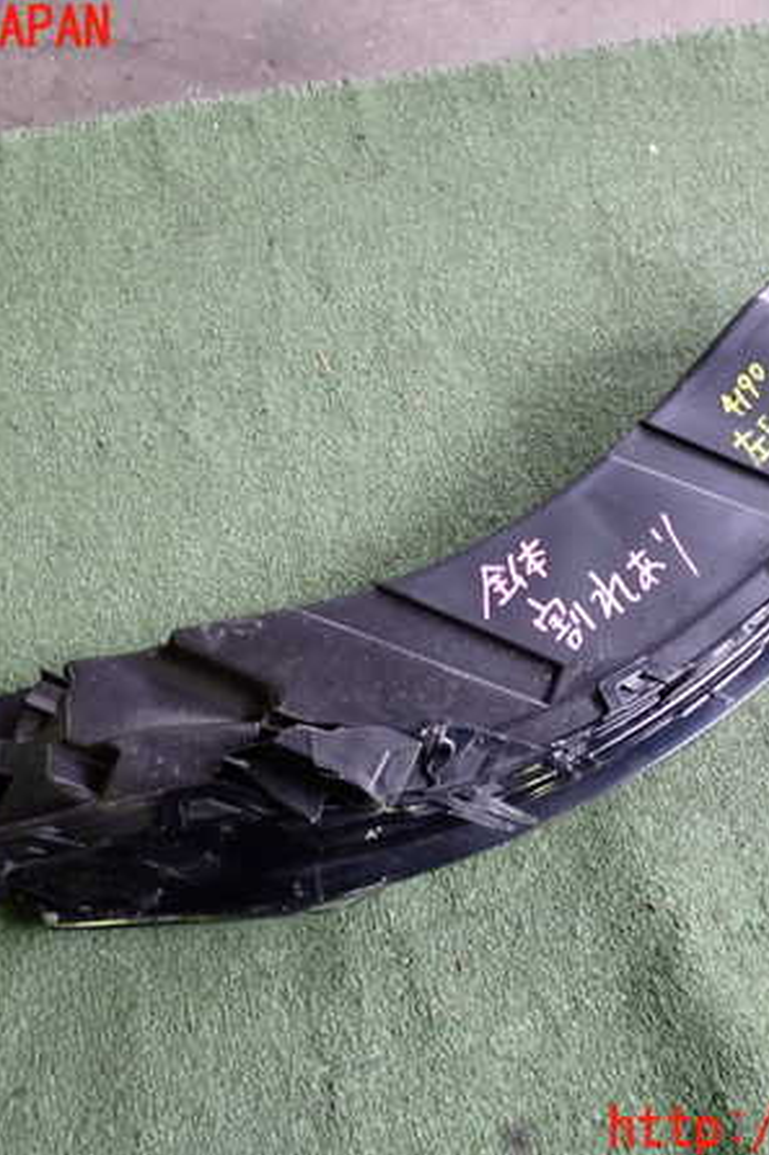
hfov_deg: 31.9
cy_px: 580
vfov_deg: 46.4
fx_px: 1347
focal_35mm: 42
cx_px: 417
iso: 200
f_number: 2.3
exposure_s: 1/40
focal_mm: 5.4
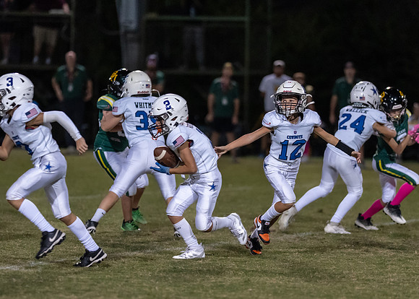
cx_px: 229
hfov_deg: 8.0
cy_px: 162
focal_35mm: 253
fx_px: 3007
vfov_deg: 5.7
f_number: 1.8
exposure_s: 1/1000
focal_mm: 135
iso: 4000
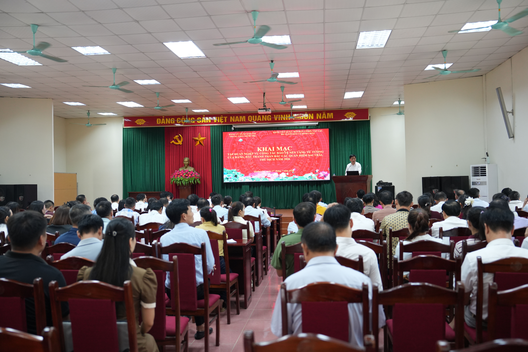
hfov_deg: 57.2
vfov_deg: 40.0
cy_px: 176
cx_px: 264
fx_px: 484
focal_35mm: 33
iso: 1600
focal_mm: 33
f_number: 2.8
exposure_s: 1/200
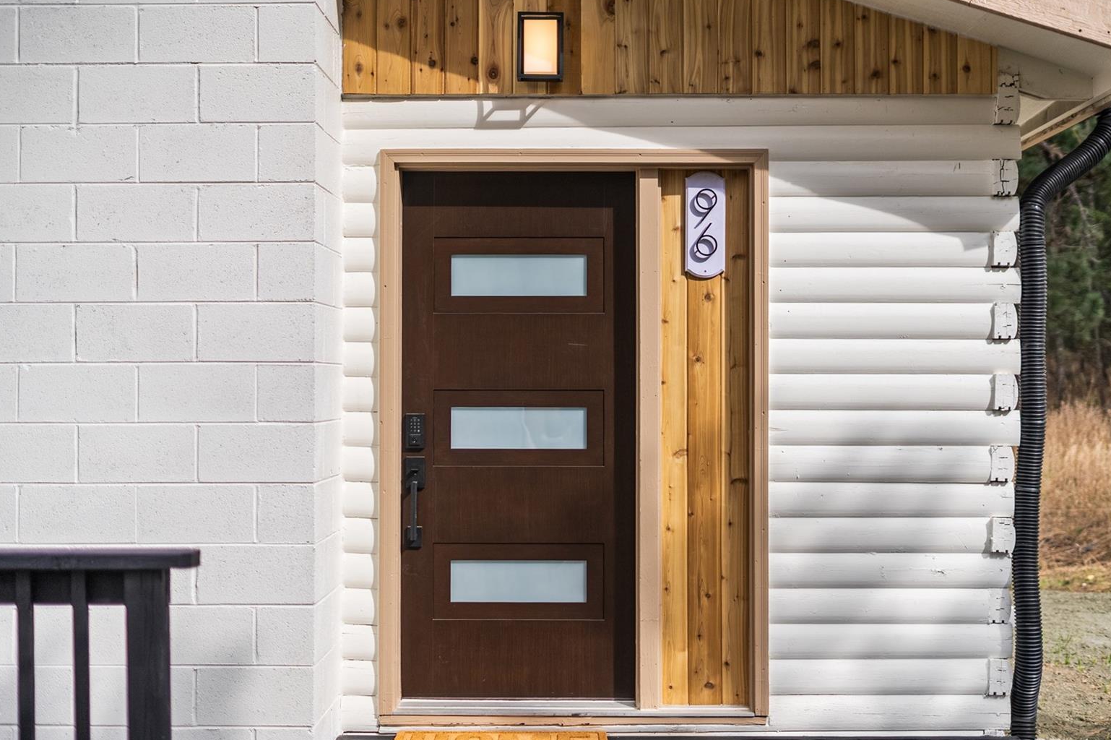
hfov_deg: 38.2
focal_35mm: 52
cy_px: 377
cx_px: 573
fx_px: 1604
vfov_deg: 26.0
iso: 200
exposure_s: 1/4000
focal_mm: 50
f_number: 1.8
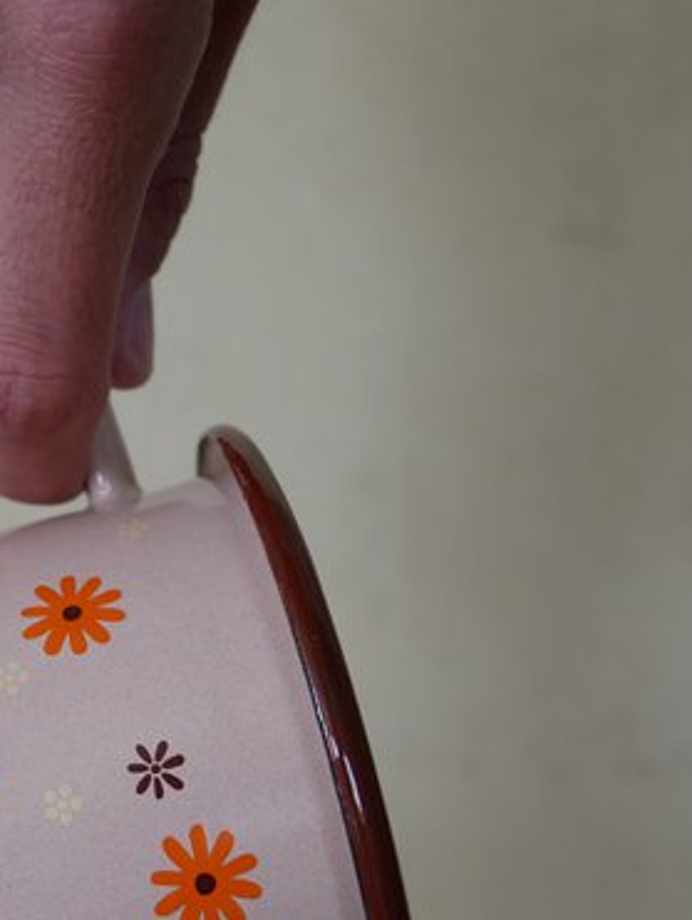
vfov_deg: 27.7
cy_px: 689
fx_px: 1836
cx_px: 46
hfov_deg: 20.8
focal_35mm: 69
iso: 320
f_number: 4
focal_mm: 16
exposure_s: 1/60
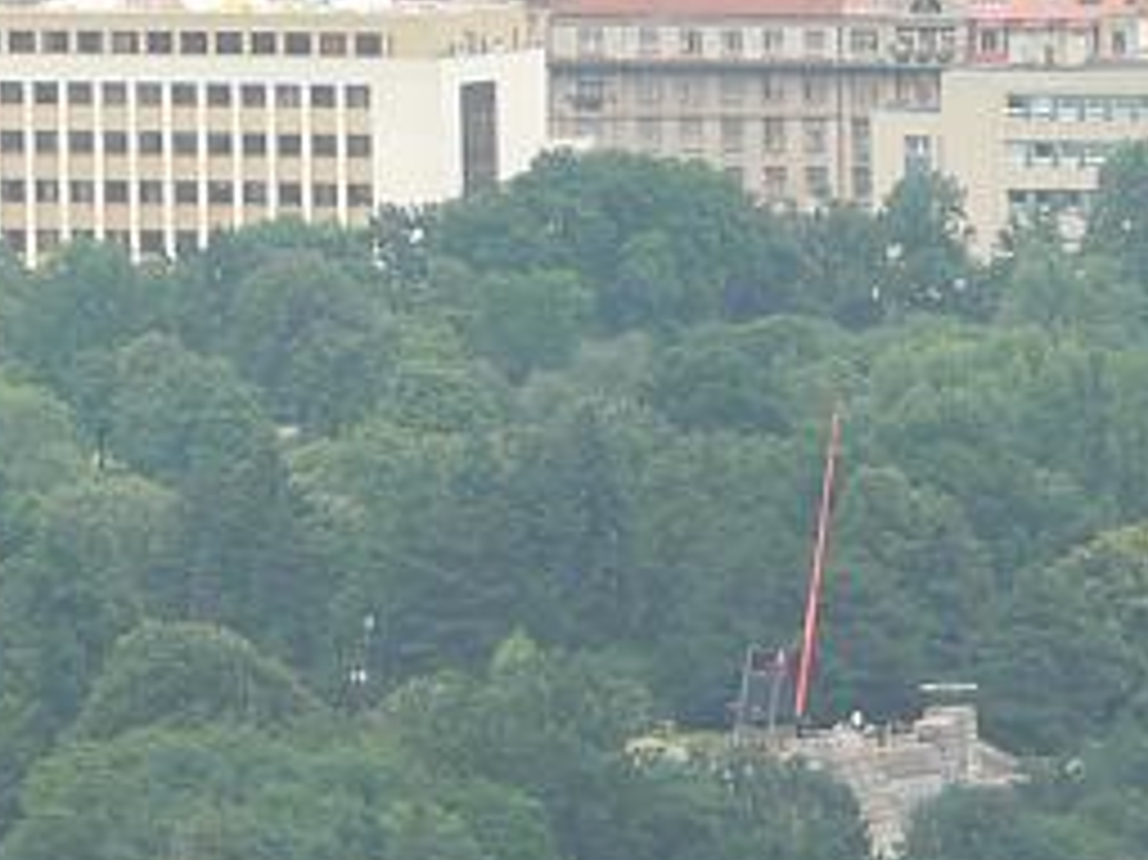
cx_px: 869
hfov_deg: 2.0
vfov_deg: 1.5
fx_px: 32320
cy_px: 549
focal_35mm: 975
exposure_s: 1/200
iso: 80
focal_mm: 51.8
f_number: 4
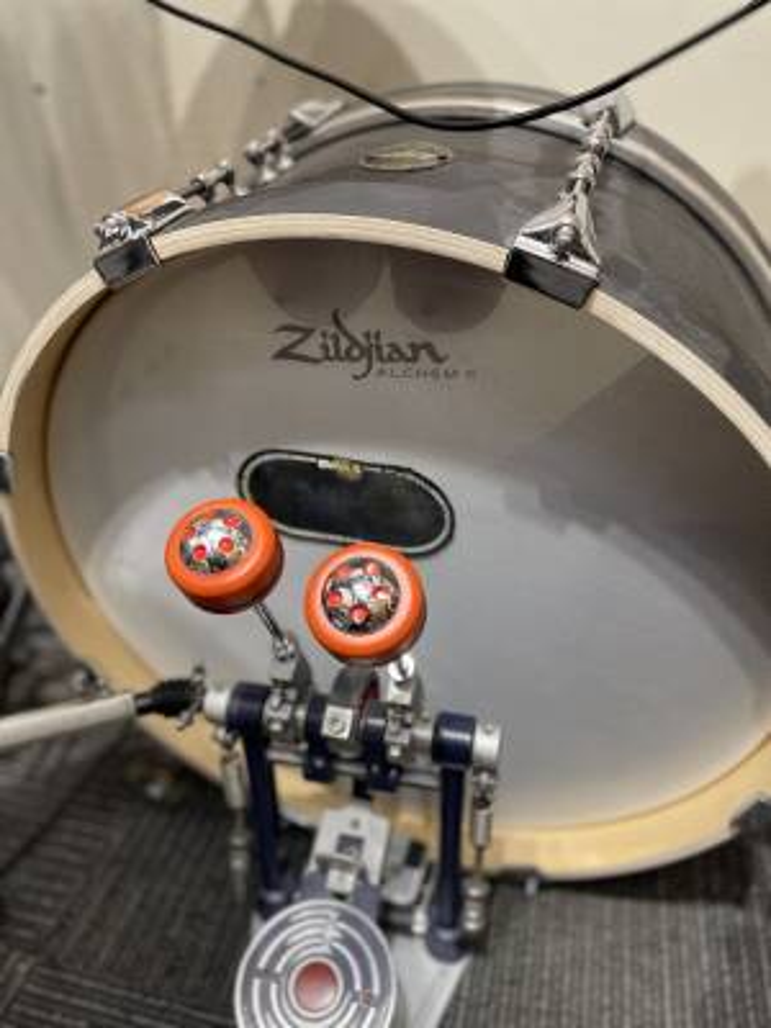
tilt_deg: -31.6
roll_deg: +3.1
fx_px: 772
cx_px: 386
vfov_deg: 67.3
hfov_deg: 53.1
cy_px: 514
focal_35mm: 26
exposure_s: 1/60
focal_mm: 4.2
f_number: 1.6
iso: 125
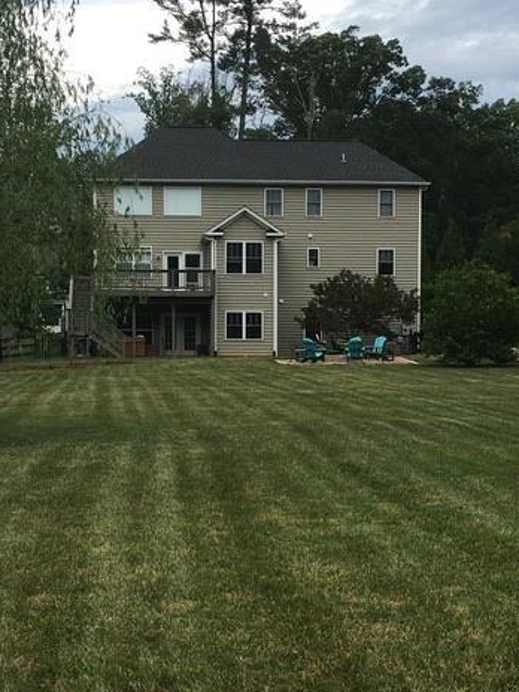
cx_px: 243
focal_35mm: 64
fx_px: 1279
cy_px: 488
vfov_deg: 29.9
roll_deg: +0.3
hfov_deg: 22.9
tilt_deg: -1.6
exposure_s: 1/927
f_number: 2.2
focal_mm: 4.15
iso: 25
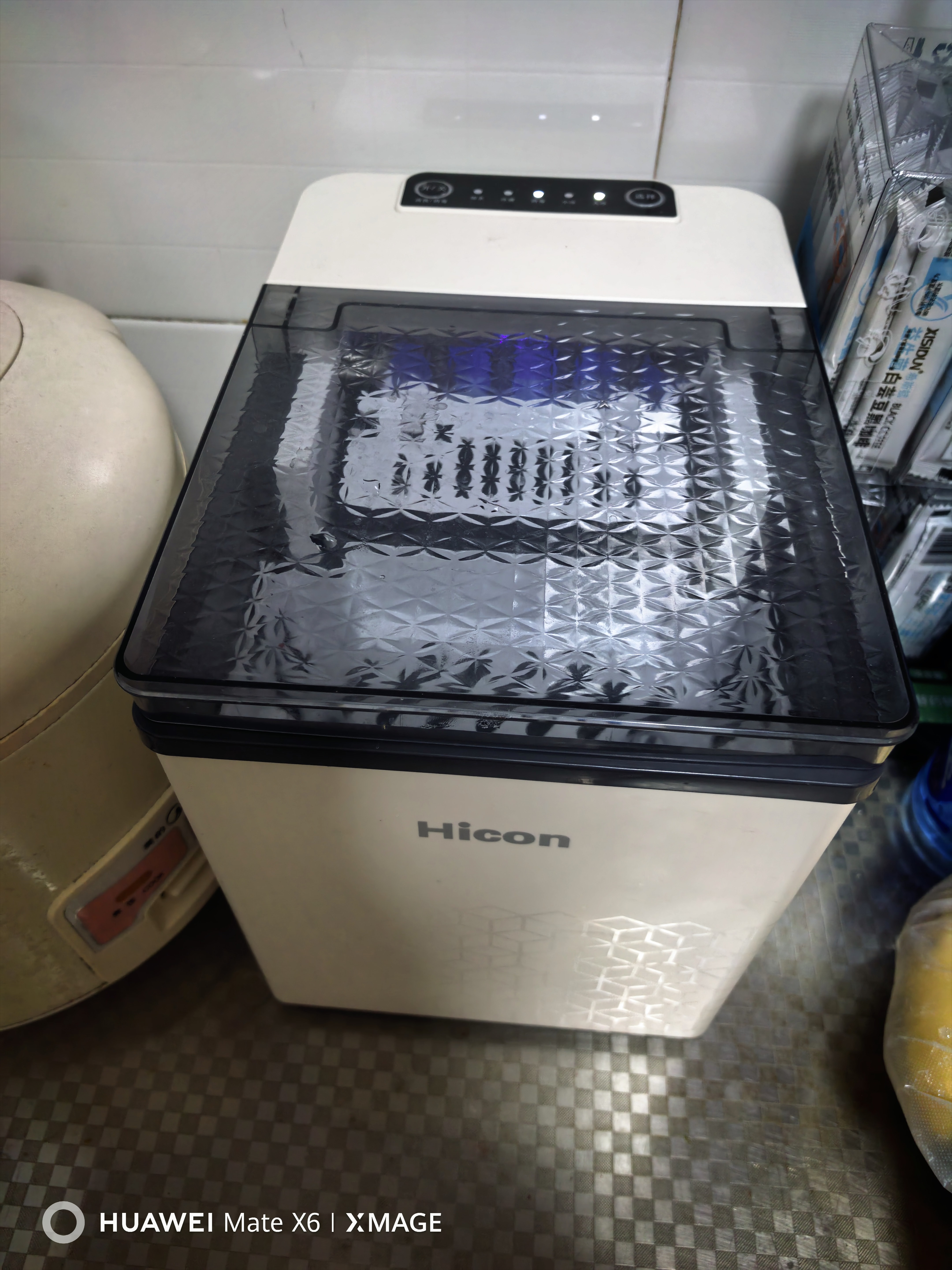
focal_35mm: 24
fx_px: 880
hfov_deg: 56.8
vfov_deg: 71.6
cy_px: 635
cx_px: 476
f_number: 2
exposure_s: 1/50
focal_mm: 5.75
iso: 400
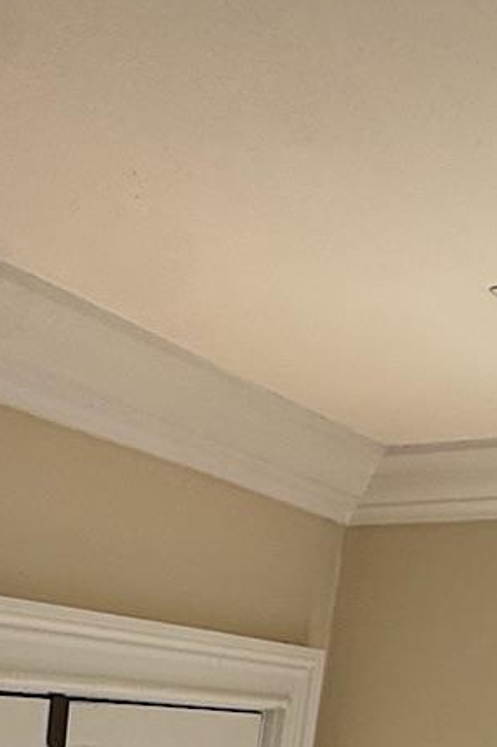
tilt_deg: -18.6
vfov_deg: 22.9
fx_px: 1368
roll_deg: -3.0
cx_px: -155
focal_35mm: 66
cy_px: 1201
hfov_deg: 19.0
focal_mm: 2.22
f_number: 2.2
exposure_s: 1/122
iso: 64
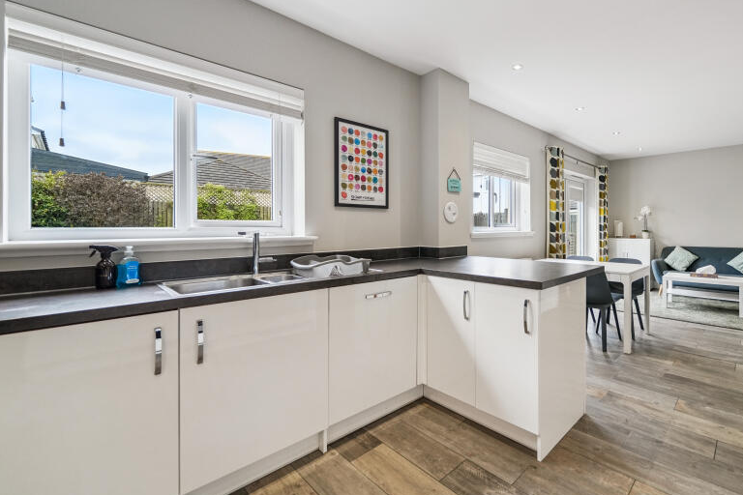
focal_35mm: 16
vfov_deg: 73.6
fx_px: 330
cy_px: 228
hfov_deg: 94.8
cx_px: 463
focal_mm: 12
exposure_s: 1/250
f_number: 4
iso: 1250
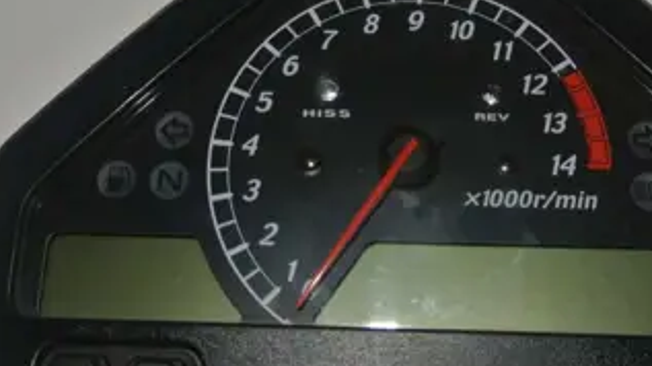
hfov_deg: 36.6
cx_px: 372
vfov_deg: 21.0
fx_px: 985
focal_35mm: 57
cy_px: 167
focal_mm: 12.2
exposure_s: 1/60
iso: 200
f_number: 3.8
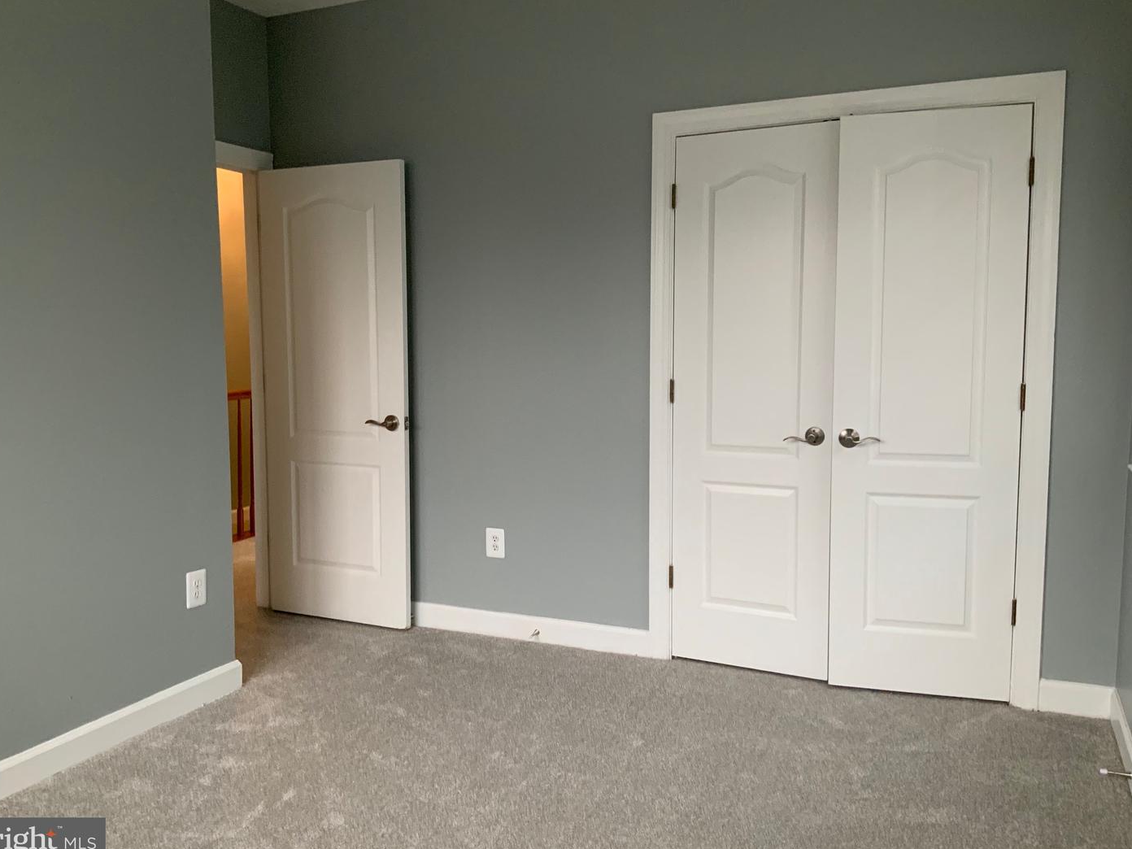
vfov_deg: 46.8
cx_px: 548
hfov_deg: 60.0
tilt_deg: -5.4
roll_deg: +0.2
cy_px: 425
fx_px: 981
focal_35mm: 30
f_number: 1.8
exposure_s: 1/60
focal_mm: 3
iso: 160
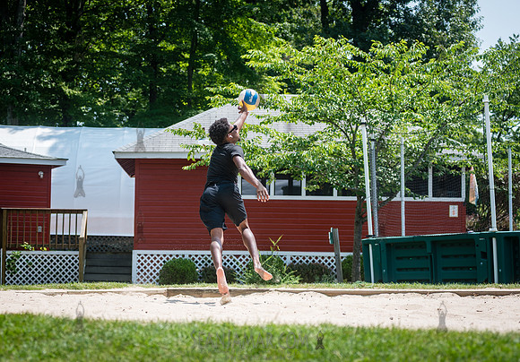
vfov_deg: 15.8
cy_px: 166
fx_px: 1308
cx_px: 226
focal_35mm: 89
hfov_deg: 22.5
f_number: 4
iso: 200
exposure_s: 1/1000
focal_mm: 80
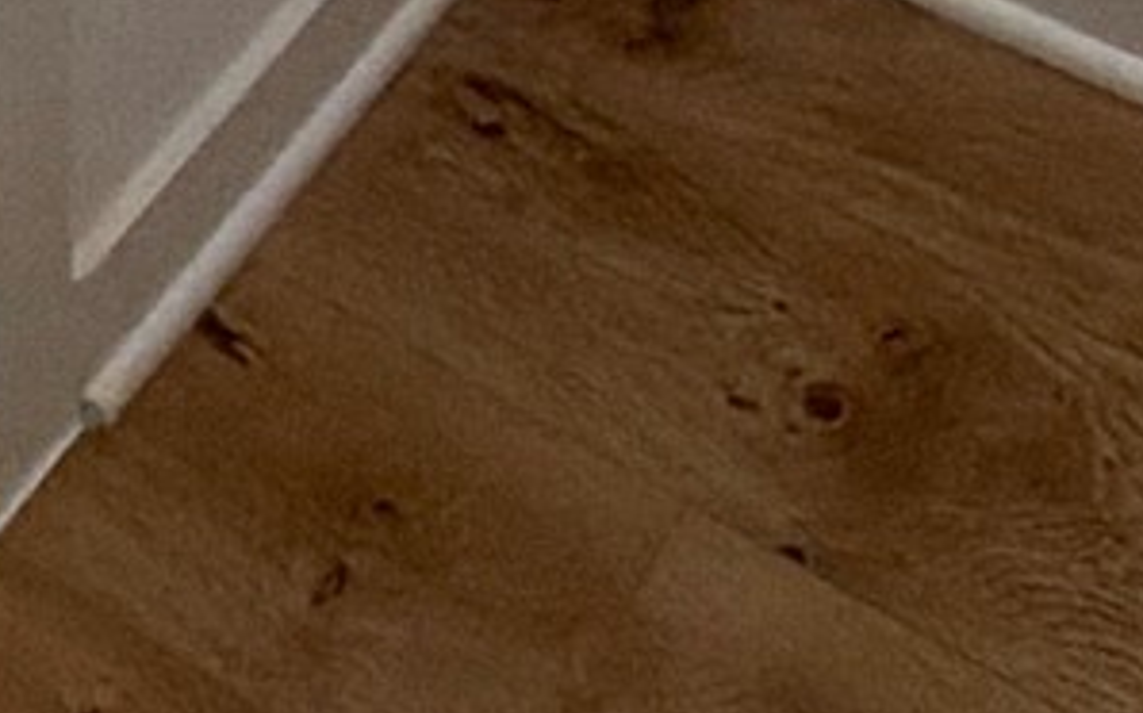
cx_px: 495
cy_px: -2047
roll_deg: -1.0
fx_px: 3176
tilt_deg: -8.6
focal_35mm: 102
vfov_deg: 8.2
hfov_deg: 20.4
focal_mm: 2.22
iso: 200
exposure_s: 1/120
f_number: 2.2
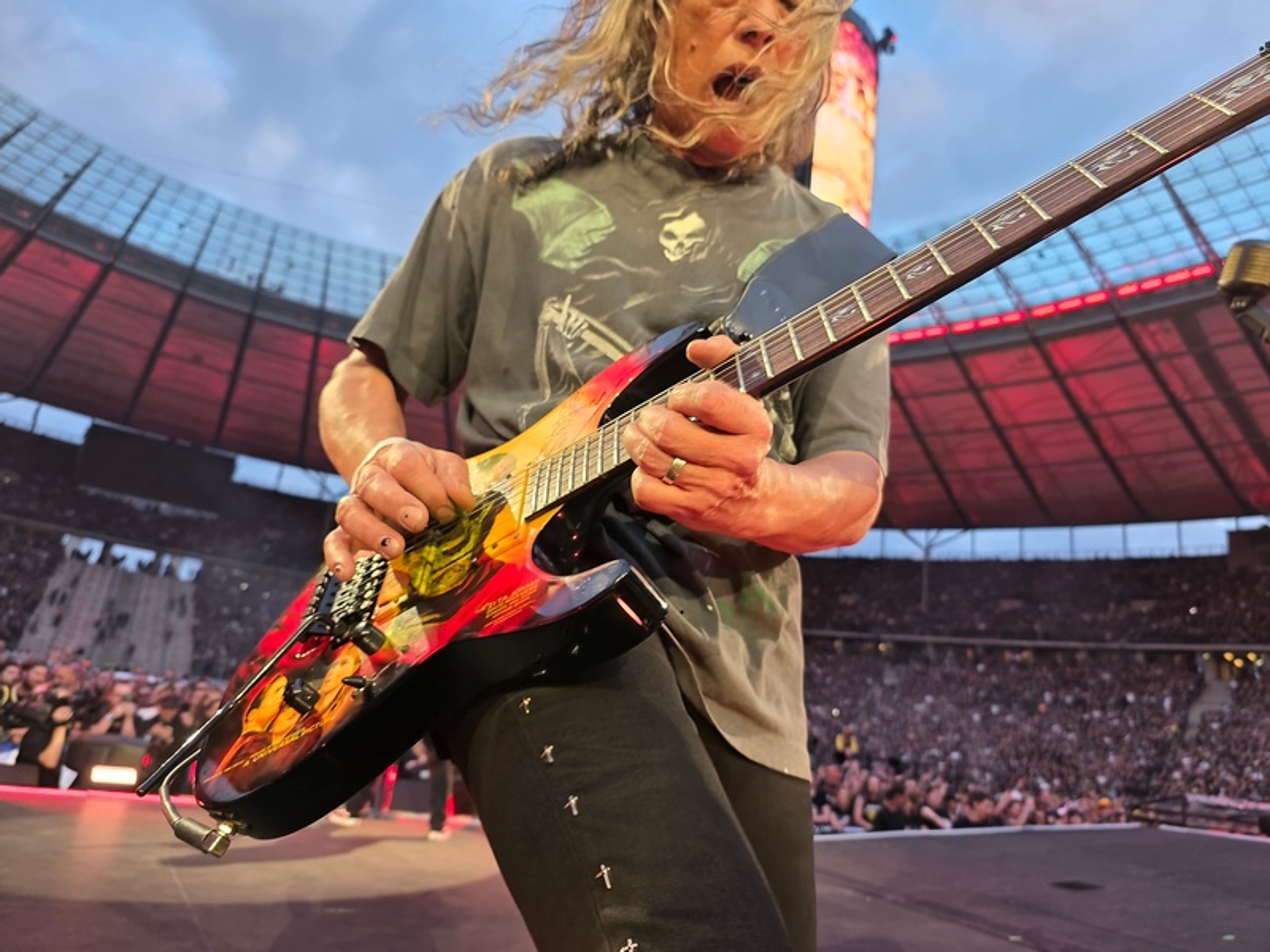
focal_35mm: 23
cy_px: 476
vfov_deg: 58.9
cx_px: 635
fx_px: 844
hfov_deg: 73.9
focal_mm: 6.3
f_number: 1.7
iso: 40
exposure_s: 1/50
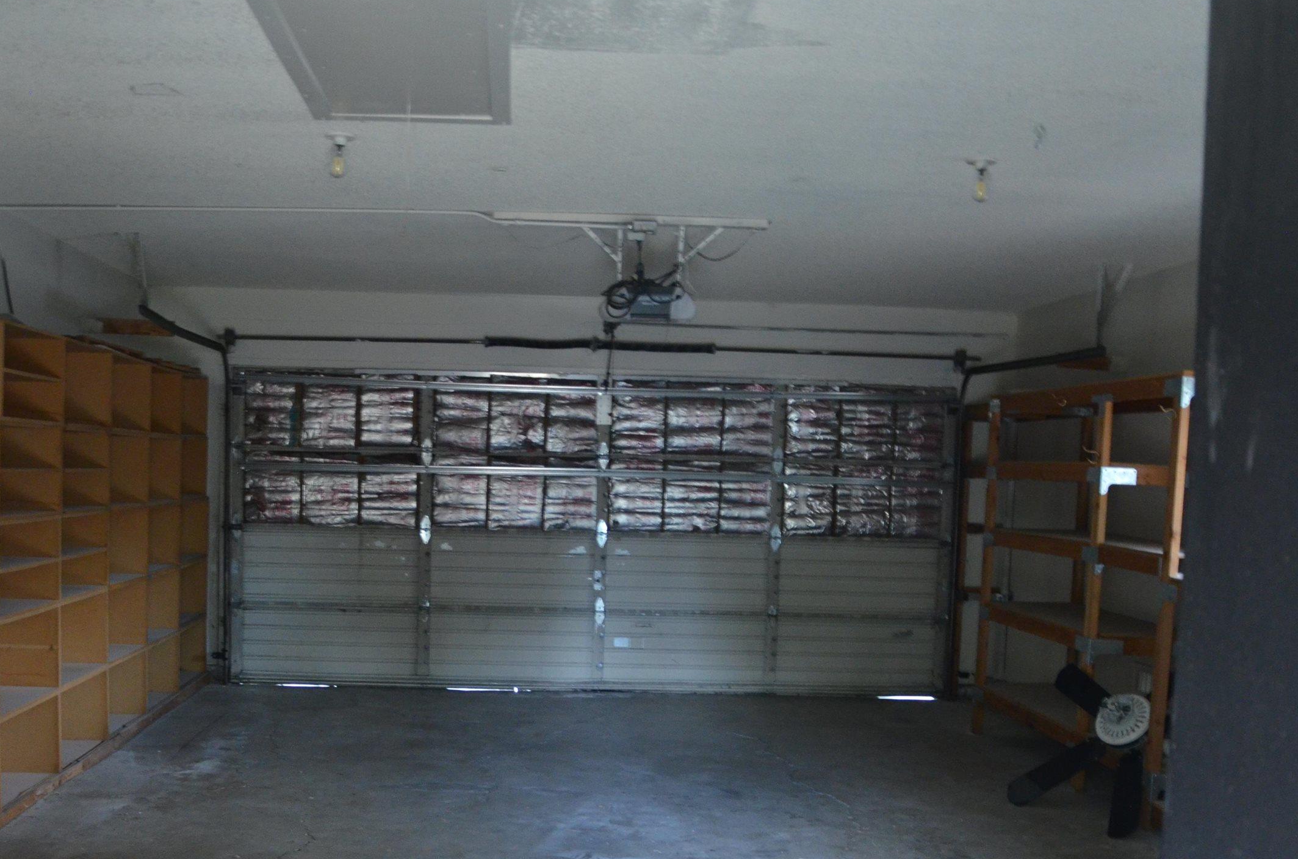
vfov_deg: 33.8
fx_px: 1403
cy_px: 563
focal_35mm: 39
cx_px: 566
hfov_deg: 49.5
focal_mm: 18
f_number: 3.5
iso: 1600
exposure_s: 1/30
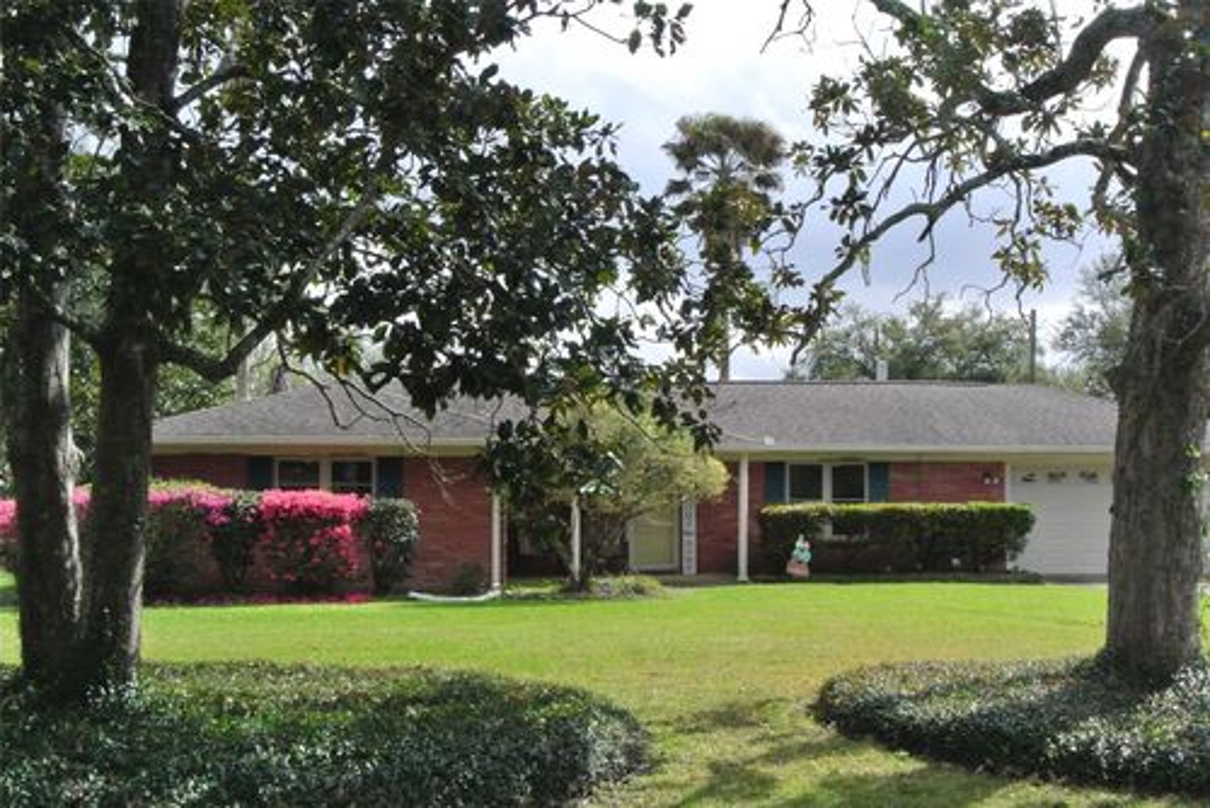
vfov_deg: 27.6
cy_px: 404
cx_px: 605
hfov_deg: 40.3
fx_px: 1648
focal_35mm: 49
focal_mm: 18.2
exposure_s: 1/500
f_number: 4.5
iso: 900
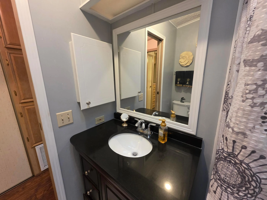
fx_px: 100
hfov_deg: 106.2
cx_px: 134
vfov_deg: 89.9
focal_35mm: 13
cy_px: 100
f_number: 1.9
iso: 400
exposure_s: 1/60
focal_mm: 2.2
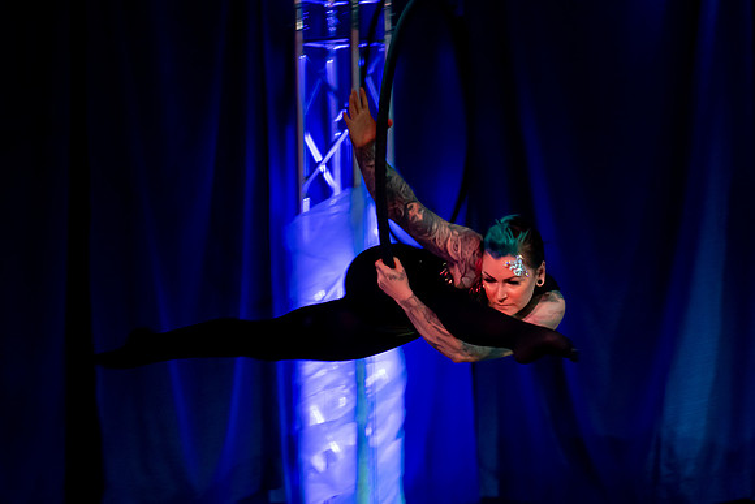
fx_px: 2811
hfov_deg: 15.2
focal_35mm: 134
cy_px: 296
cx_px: 601
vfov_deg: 10.2
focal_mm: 70
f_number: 2.8
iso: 3200
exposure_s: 1/80
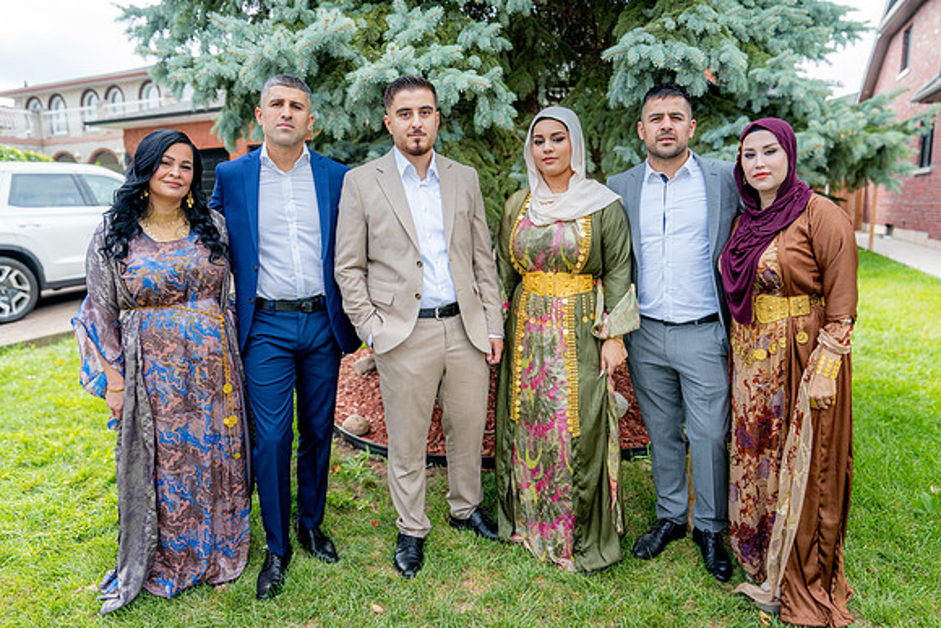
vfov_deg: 53.2
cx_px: 470
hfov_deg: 73.7
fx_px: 627
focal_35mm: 24
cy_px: 314
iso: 320
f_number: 7.1
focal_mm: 24
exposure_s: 1/200
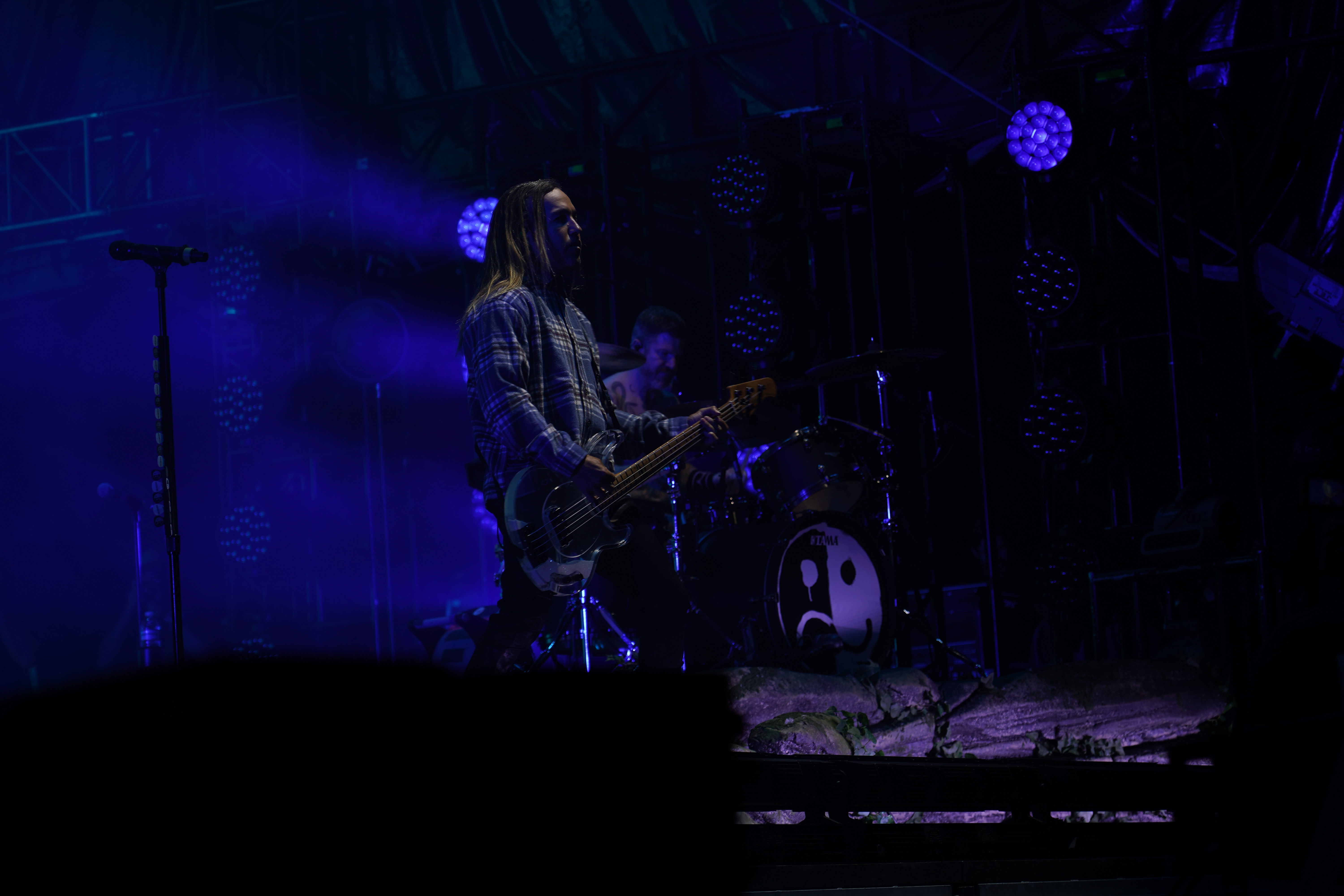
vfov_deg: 13.0
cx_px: 672
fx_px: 3920
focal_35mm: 105
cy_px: 448
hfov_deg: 19.5
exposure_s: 1/125
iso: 100
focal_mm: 105
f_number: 4
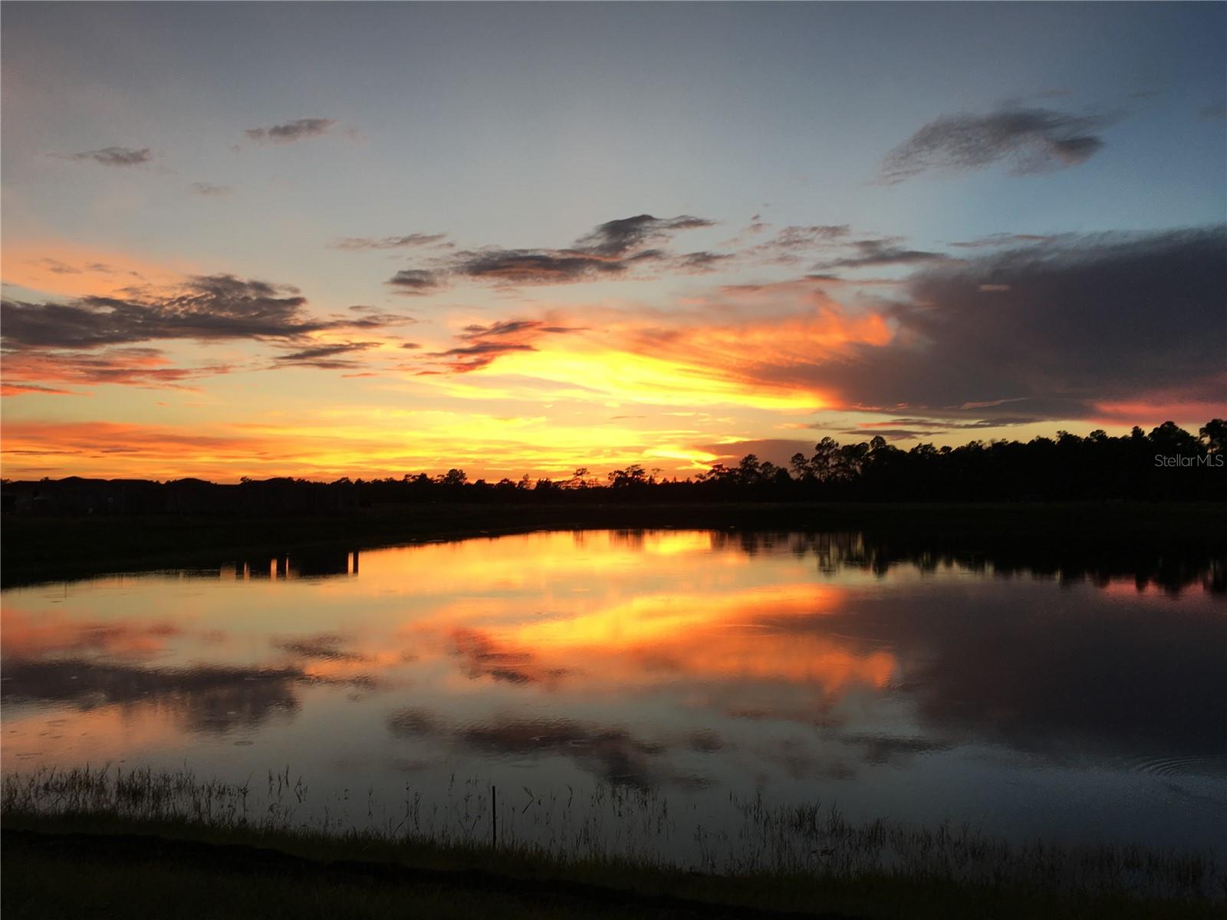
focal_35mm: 29
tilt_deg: +1.6
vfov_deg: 48.2
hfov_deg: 61.7
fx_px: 1028
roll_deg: -0.2
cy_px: 460
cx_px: 614
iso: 25
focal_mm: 4.15
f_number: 2.2
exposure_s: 1/60
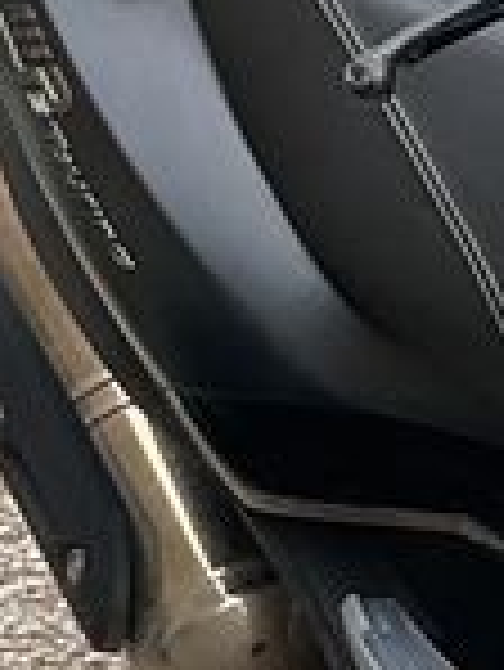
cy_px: 450
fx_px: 3780
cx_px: 1278
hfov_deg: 7.1
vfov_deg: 10.1
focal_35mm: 195
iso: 32
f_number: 1.8
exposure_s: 1/120
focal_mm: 3
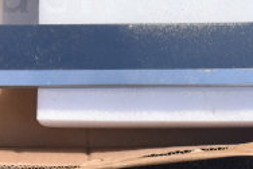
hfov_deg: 19.0
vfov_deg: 12.3
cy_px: -81
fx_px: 753
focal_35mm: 107
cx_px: 96
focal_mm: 22
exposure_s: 1/200
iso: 200
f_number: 7.1
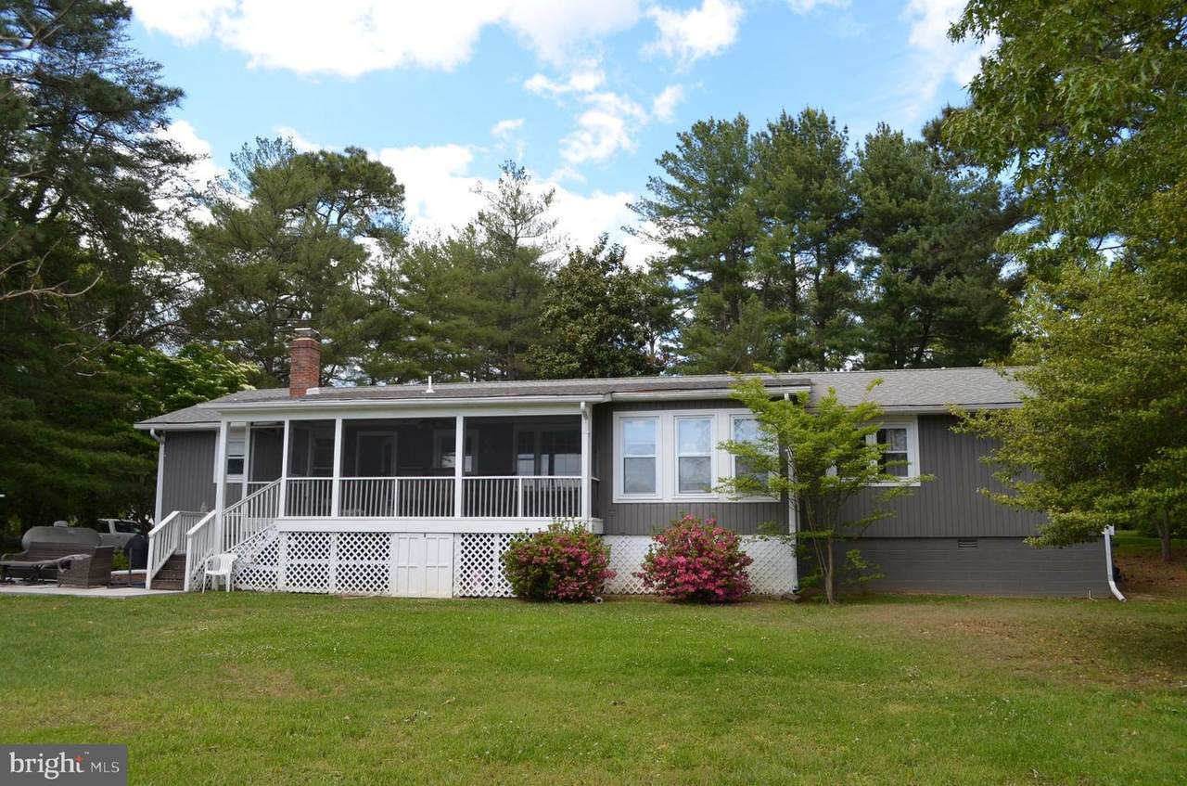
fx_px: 987
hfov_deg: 62.0
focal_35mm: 30
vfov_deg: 43.4
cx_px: 594
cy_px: 393
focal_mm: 20
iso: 200
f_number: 8
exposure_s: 1/250
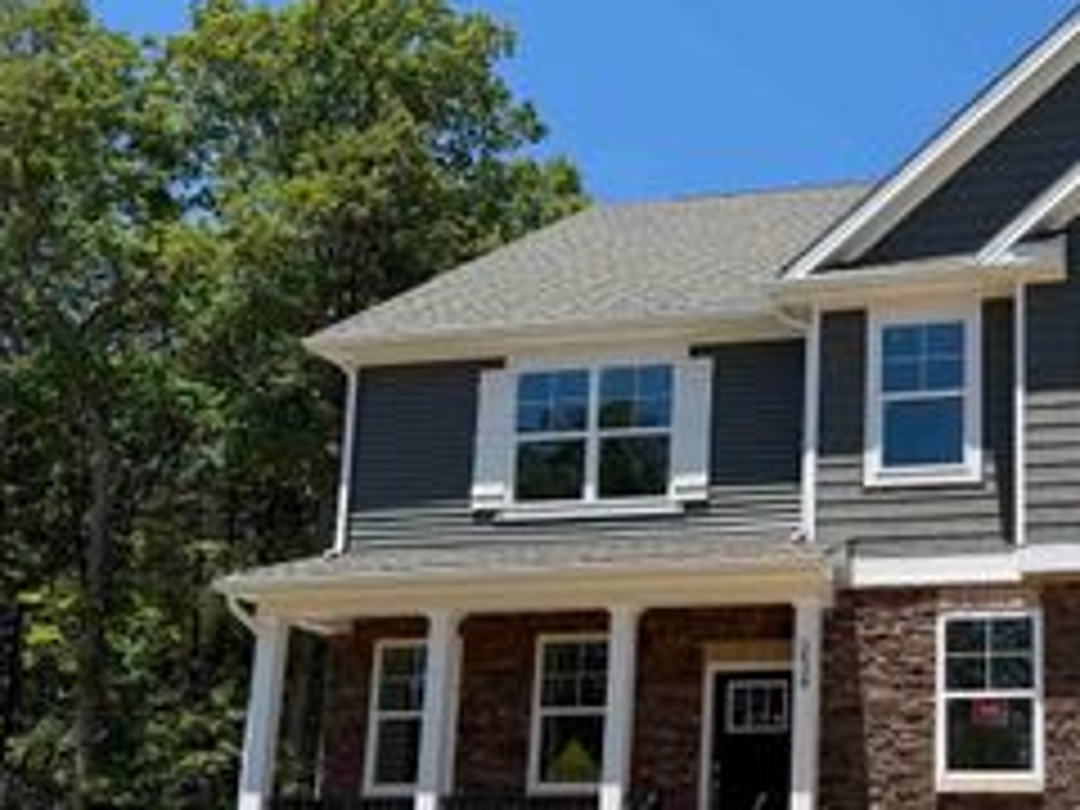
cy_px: 551
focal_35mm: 50
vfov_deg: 28.9
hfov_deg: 36.8
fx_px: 1560
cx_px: 873
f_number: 1.78
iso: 80
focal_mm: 6.76
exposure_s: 1/3584
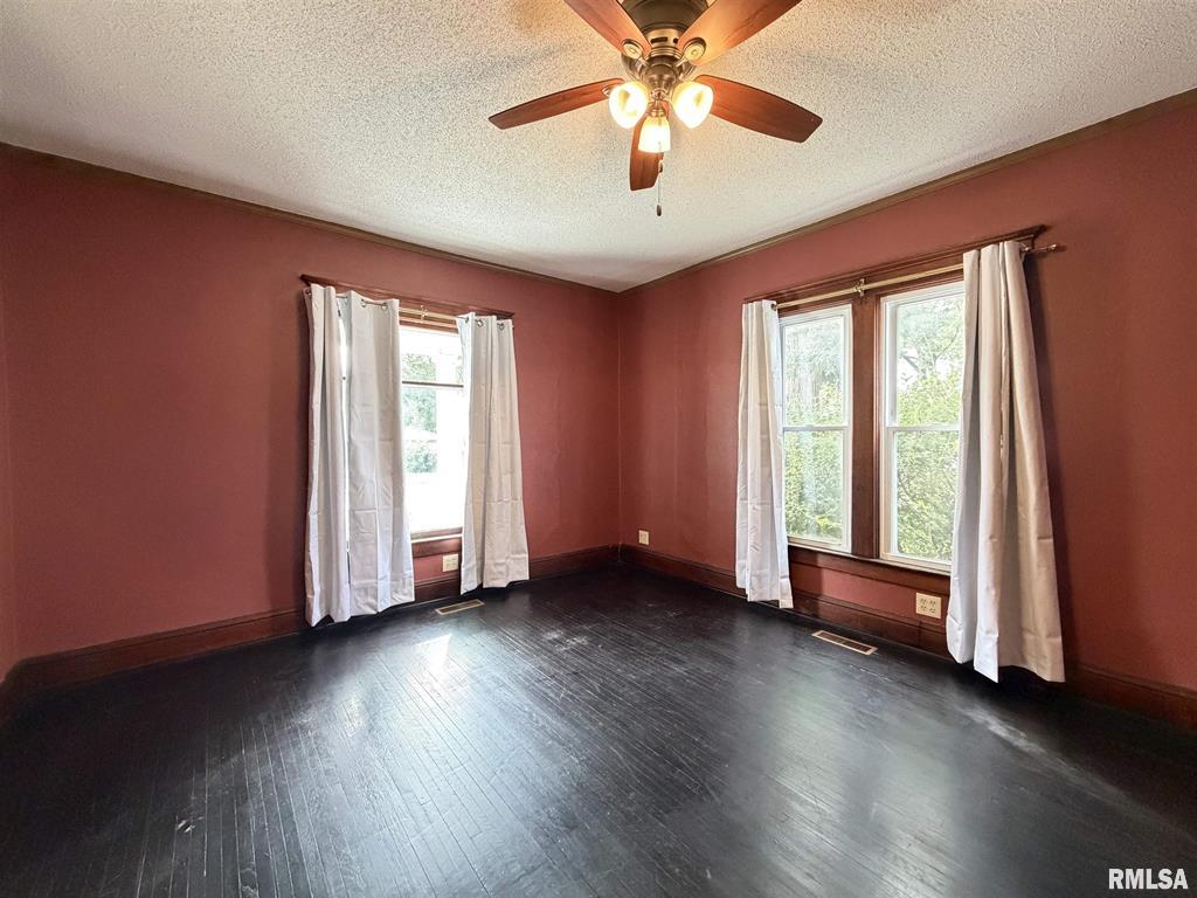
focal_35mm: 14
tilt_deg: -1.8
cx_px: 598
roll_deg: +0.0
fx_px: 484
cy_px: 449
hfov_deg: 102.1
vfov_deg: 85.7
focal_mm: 2.22
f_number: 2.2
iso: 640
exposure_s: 1/60
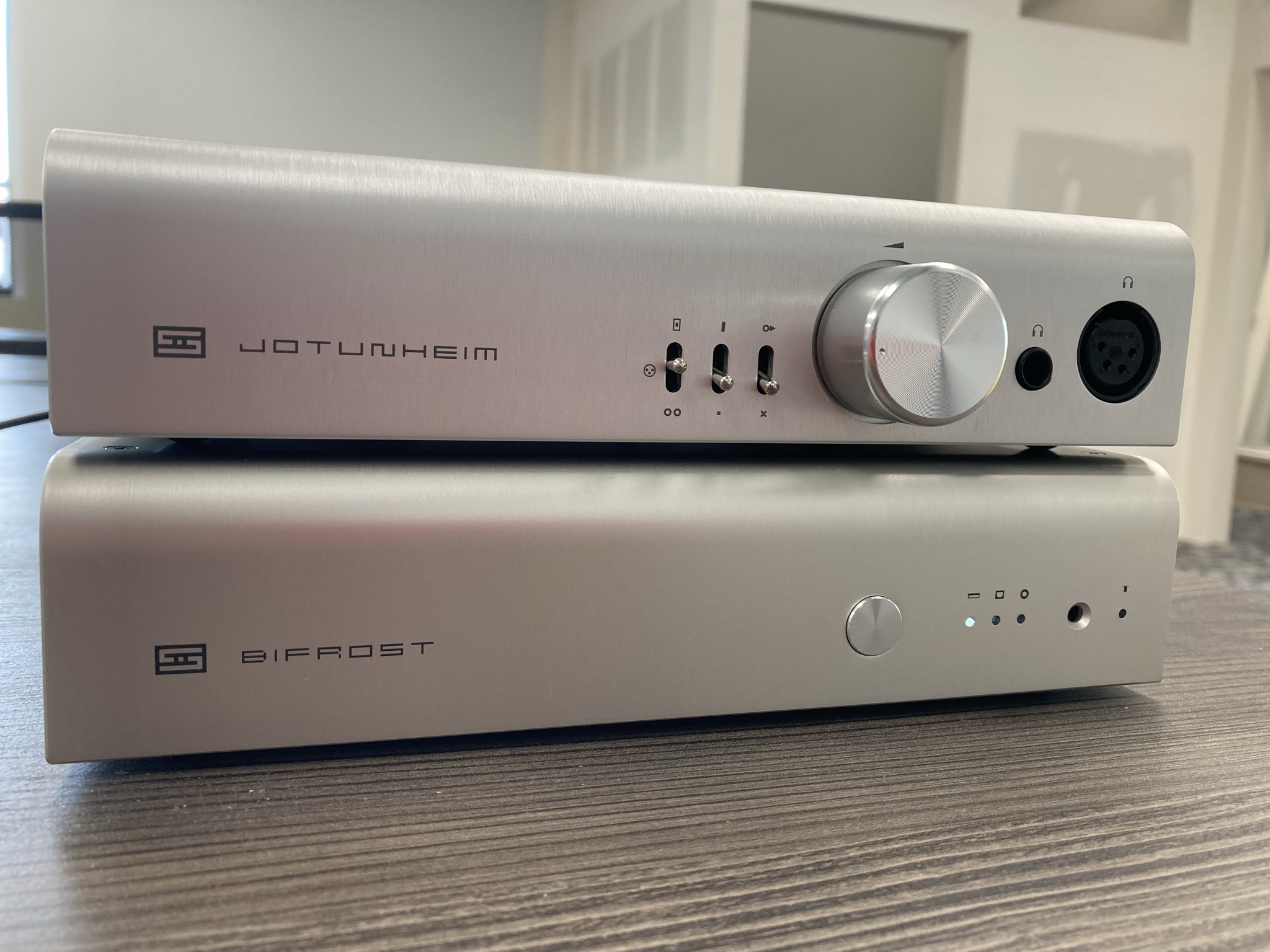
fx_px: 1027
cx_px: 635
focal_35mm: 28
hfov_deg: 63.4
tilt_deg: -7.1
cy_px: 476
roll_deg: -3.5
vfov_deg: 49.7
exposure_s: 1/60
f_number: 1.8
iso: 64
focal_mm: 3.99
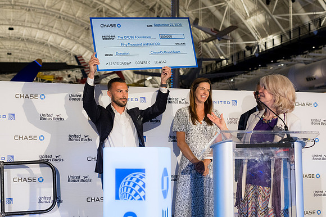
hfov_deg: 38.2
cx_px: 163
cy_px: 108
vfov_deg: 26.0
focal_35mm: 52
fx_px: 471
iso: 1100
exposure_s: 1/200
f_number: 2.8
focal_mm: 35
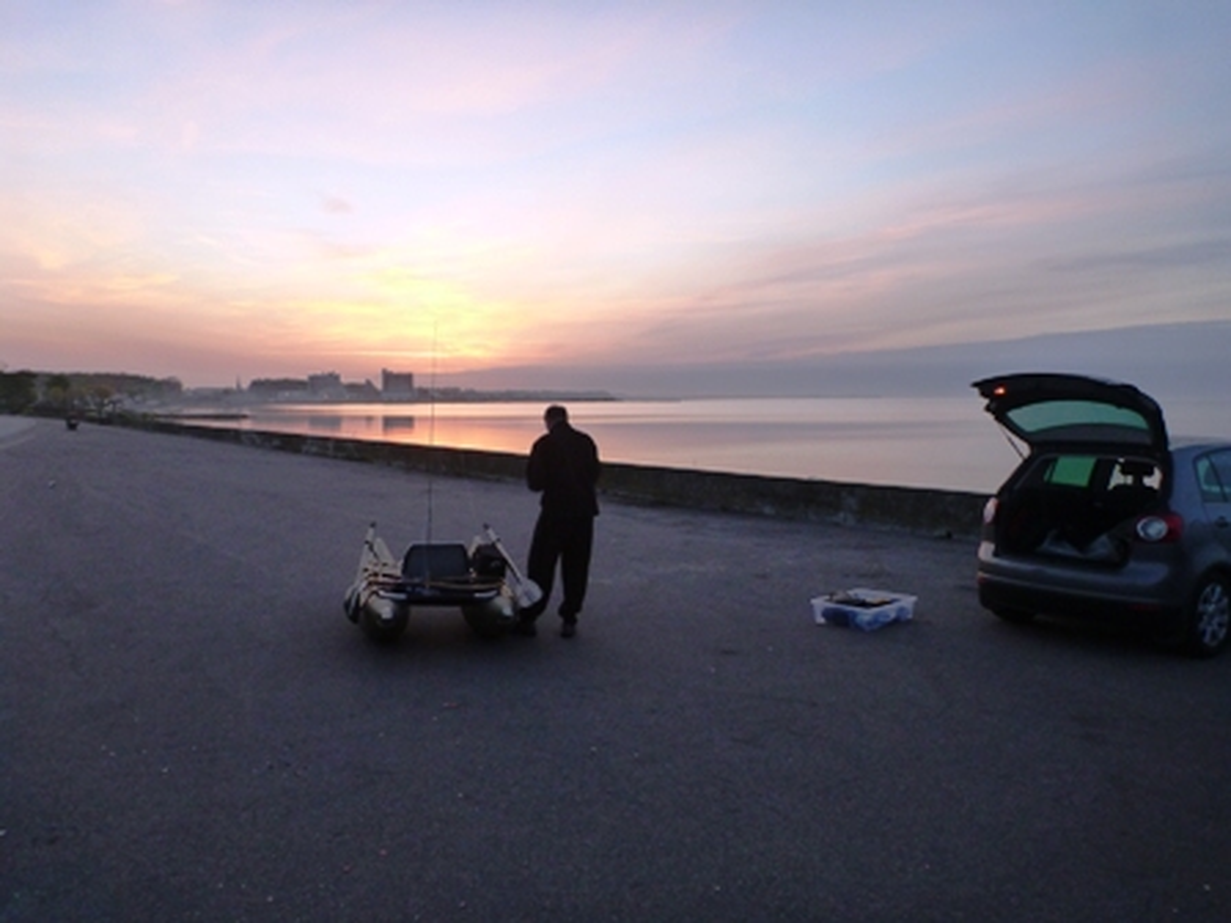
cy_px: 462
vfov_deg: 49.7
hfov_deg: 63.4
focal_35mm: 28
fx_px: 996
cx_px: 616
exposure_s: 1/60
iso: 250
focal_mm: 4.9
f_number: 3.3
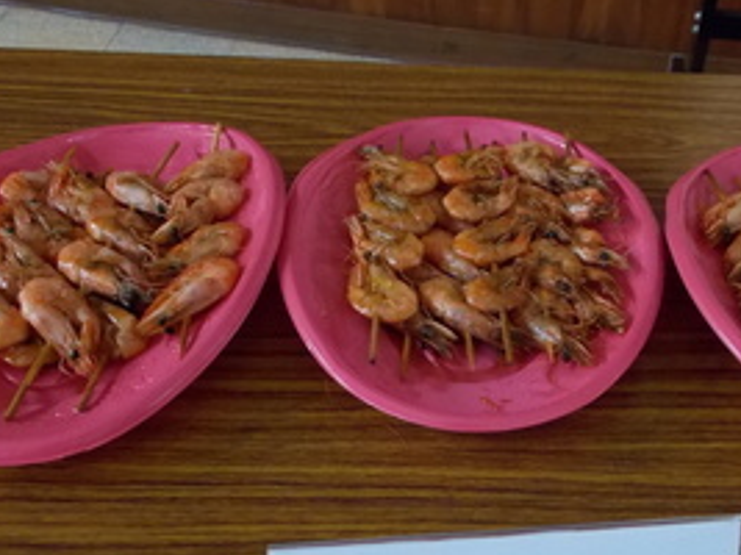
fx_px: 963
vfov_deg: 31.7
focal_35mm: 45
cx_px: 475
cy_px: 405
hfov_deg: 41.7
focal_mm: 5.3
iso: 400
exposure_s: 1/8
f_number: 3.3
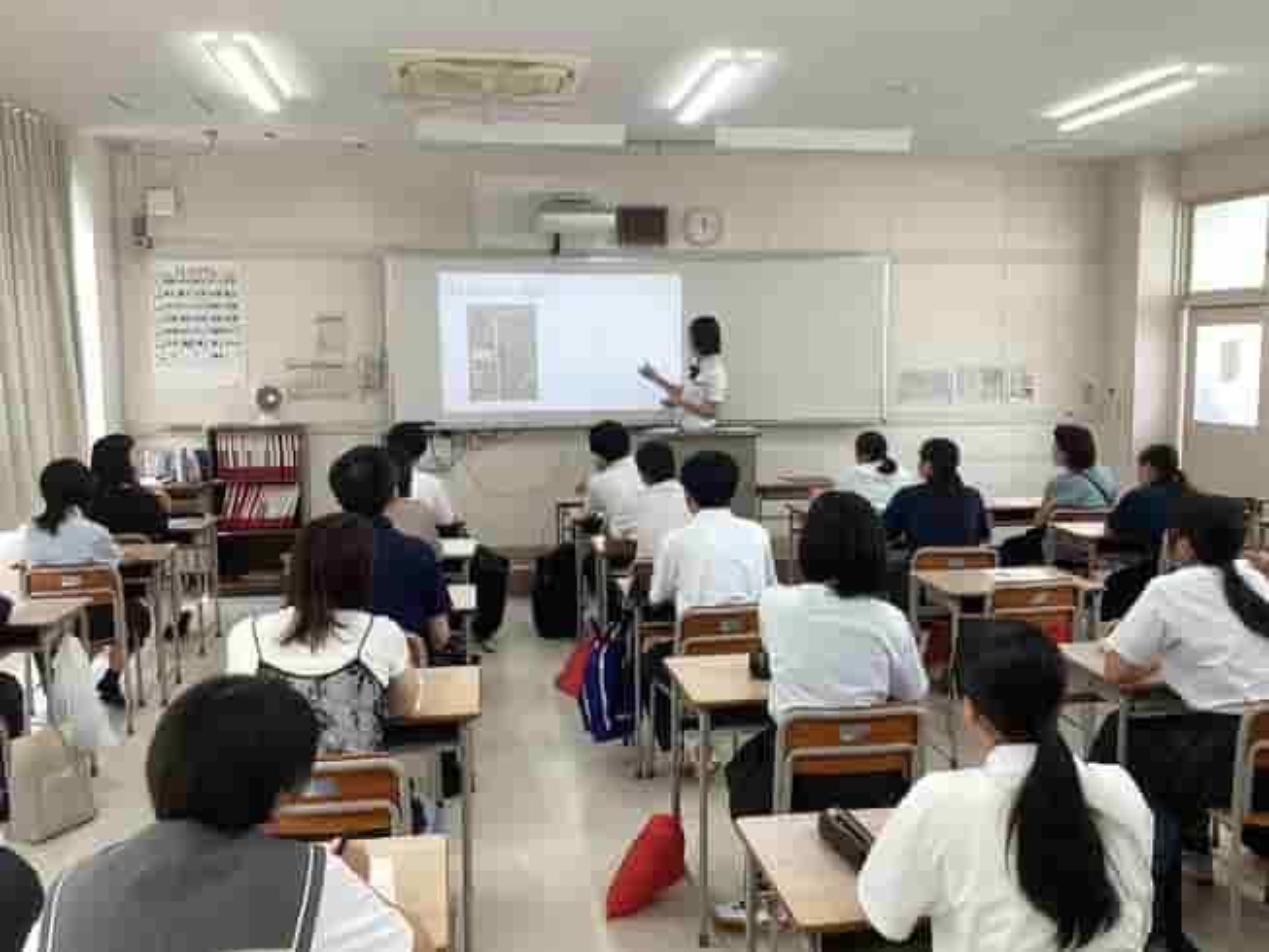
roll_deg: +0.7
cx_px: 634
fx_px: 1137
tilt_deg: -6.8
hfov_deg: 58.3
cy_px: 476
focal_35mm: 31
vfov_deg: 45.5
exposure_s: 1/60
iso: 64
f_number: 2.4
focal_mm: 3.3
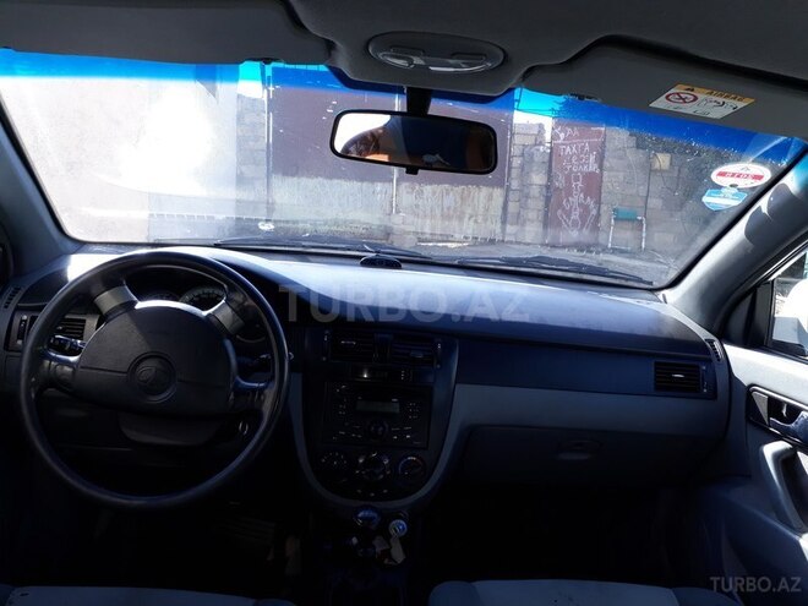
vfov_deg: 51.4
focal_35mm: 27
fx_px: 630
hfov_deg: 65.3
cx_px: 404
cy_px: 303
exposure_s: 1/299
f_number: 1.9
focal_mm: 3.6
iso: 40
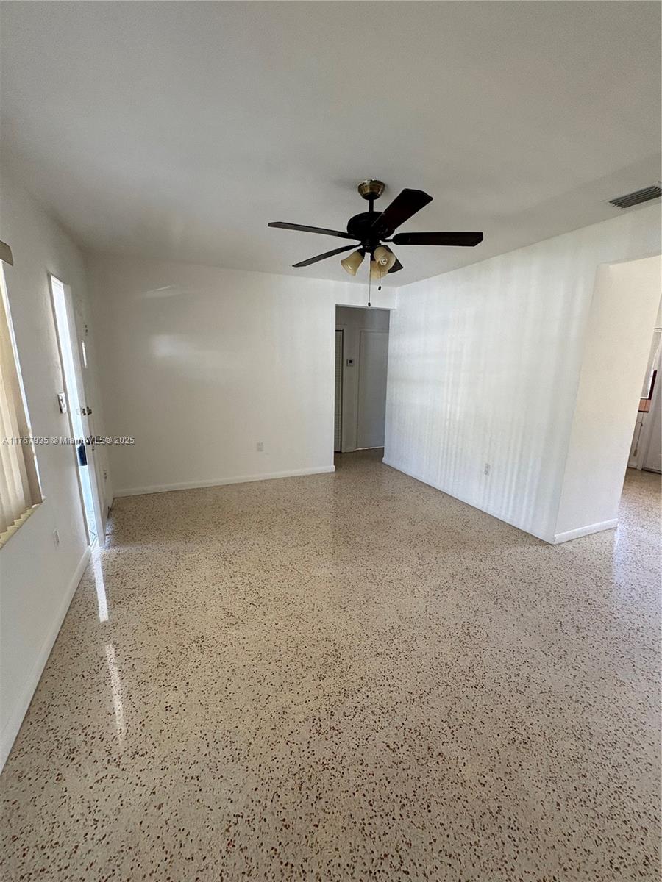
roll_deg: +0.0
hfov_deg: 85.7
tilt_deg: -10.6
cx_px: 331
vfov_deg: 102.1
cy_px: 441
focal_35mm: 14
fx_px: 357
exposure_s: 1/92
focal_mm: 2.22
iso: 250
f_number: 2.2
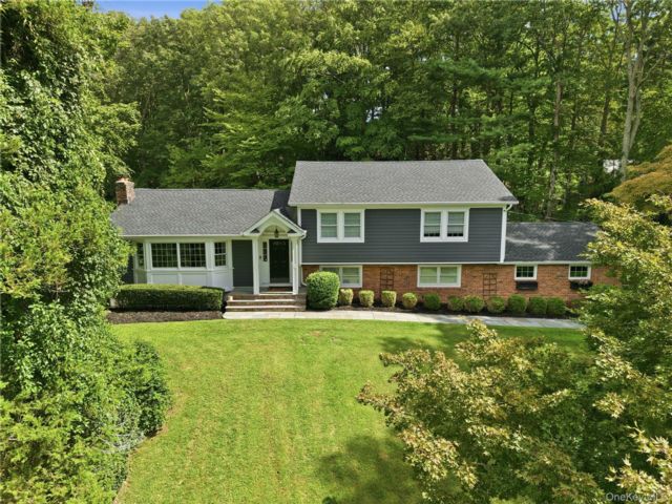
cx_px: 336
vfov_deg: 56.8
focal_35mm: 24
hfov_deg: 71.6
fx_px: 466
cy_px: 252
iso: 160
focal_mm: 8.7
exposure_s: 1/180
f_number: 1.8
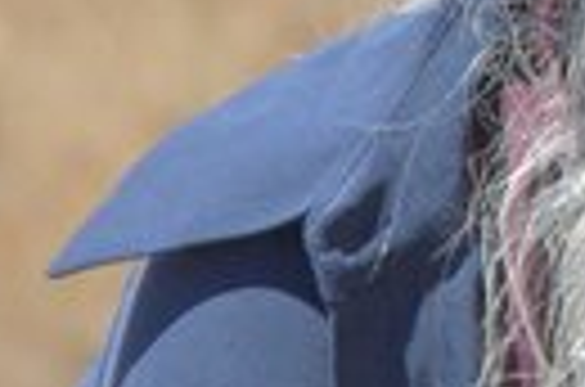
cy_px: -261
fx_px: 11251
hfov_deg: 3.0
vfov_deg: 2.0
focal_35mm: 694
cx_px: 1202
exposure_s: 1/1250
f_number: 8
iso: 400
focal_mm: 75
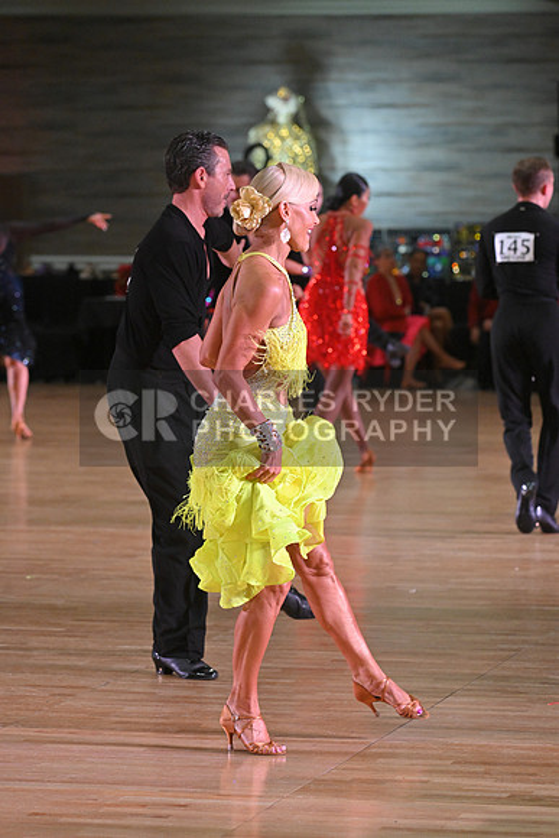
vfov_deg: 12.4
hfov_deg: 8.3
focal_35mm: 165
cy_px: 419
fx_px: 3841
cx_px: 280
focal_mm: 165
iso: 4000
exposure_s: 1/400
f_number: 6.3
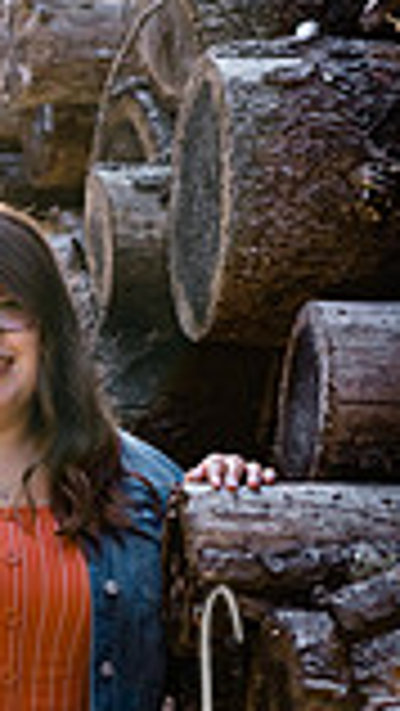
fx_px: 4784
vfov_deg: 8.4
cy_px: 684
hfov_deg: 4.8
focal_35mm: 254
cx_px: 49
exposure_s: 1/800
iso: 640
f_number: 2.8
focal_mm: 85
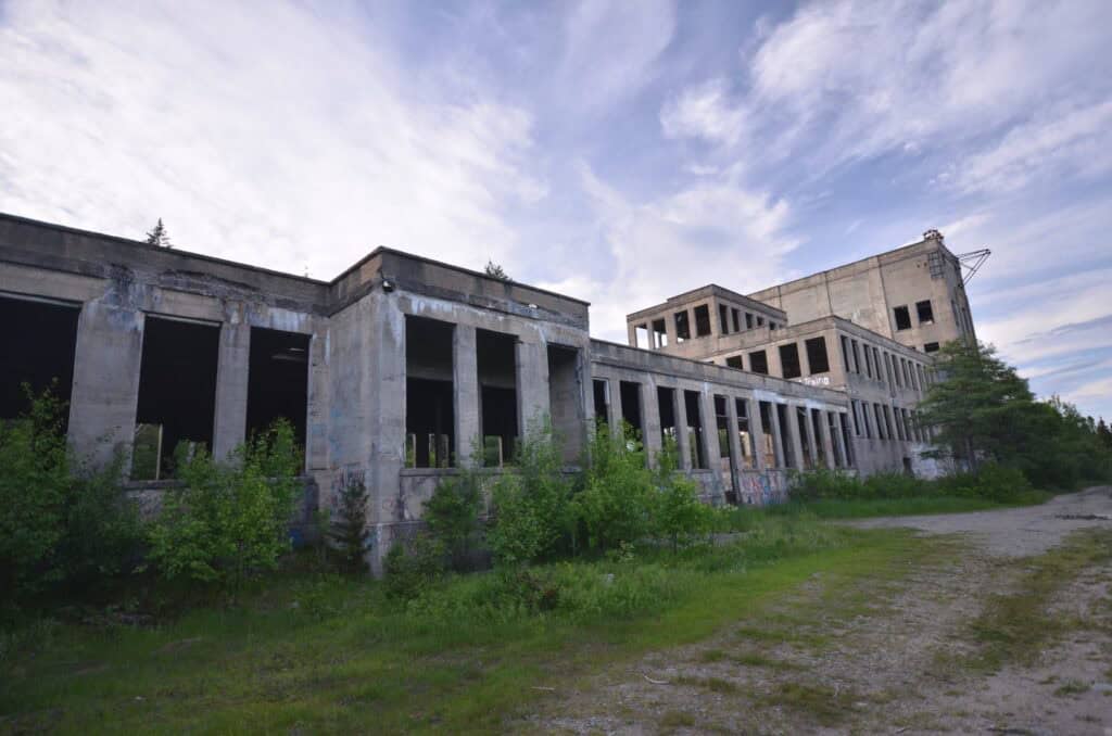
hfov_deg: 85.5
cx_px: 556
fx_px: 601
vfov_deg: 63.0
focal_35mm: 20
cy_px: 368
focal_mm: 13
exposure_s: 1/80
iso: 100
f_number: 5
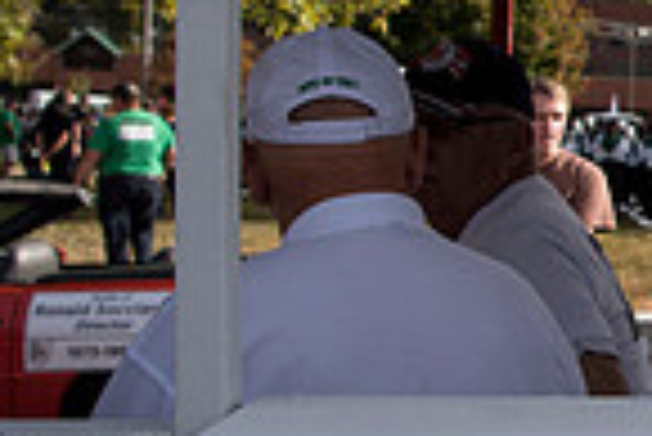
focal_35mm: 96
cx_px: 1205
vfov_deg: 14.3
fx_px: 1740
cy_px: 254
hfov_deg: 17.1
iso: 250
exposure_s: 1/1600
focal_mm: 24
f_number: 4.5
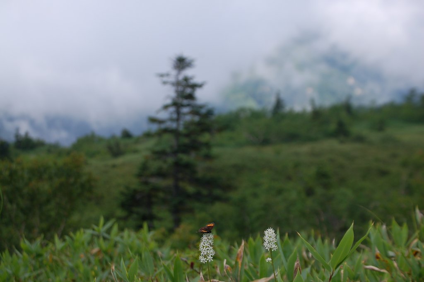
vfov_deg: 16.5
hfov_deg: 24.6
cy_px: 141
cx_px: 212
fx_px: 971
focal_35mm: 82
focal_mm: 55
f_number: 6.3
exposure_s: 1/160
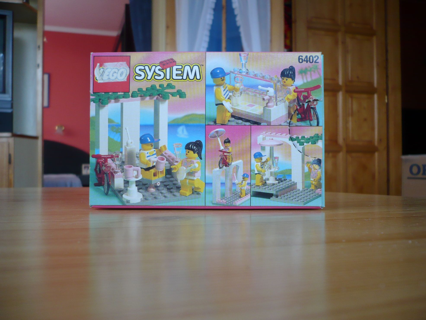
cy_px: 160
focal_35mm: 35
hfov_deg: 52.6
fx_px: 431
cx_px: 213
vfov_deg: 40.7
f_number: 2.8
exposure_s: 1/40
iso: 100
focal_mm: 5.8
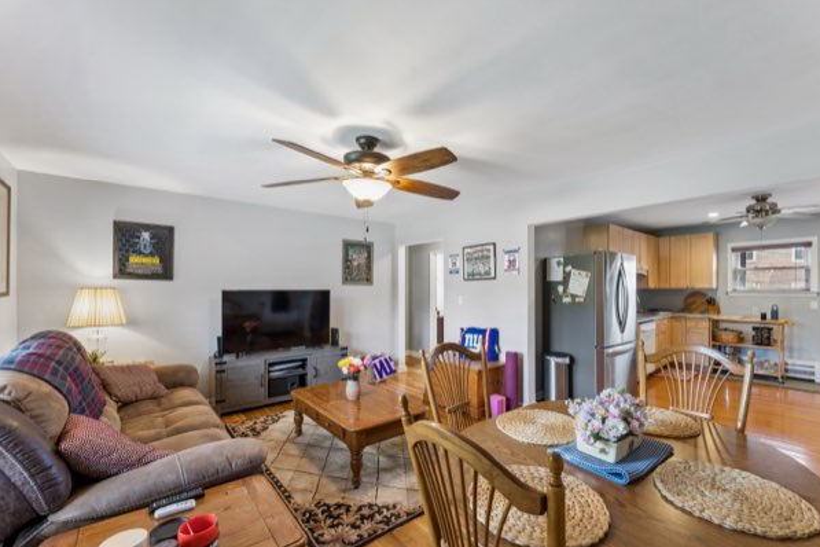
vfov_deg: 77.2
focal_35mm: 15
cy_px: 290
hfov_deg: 100.2
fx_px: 342
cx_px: 438
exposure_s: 1/2
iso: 400
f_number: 13
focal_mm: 14
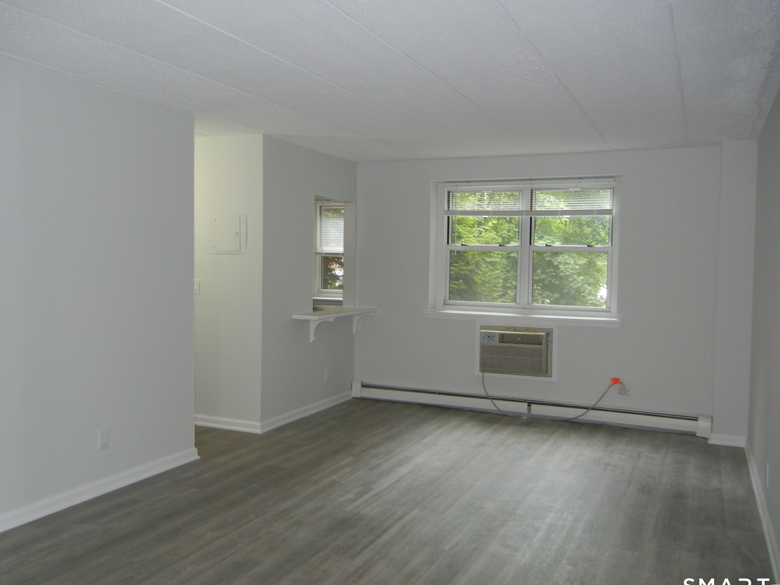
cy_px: 288
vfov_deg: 44.2
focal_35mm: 32
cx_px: 391
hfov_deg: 56.8
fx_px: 721
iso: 238
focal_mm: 5.4
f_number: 3.5
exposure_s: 1/30
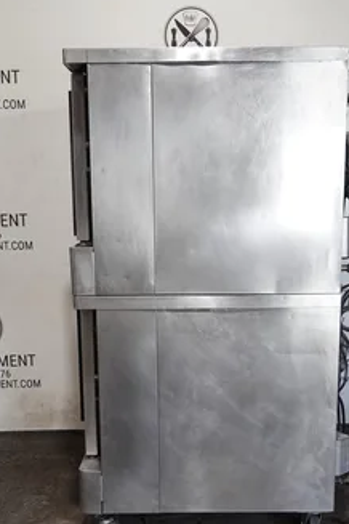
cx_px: 206
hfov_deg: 30.4
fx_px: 640
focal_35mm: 44
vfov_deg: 44.3
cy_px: 306
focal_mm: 13.29
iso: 500
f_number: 3.5
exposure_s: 1/40
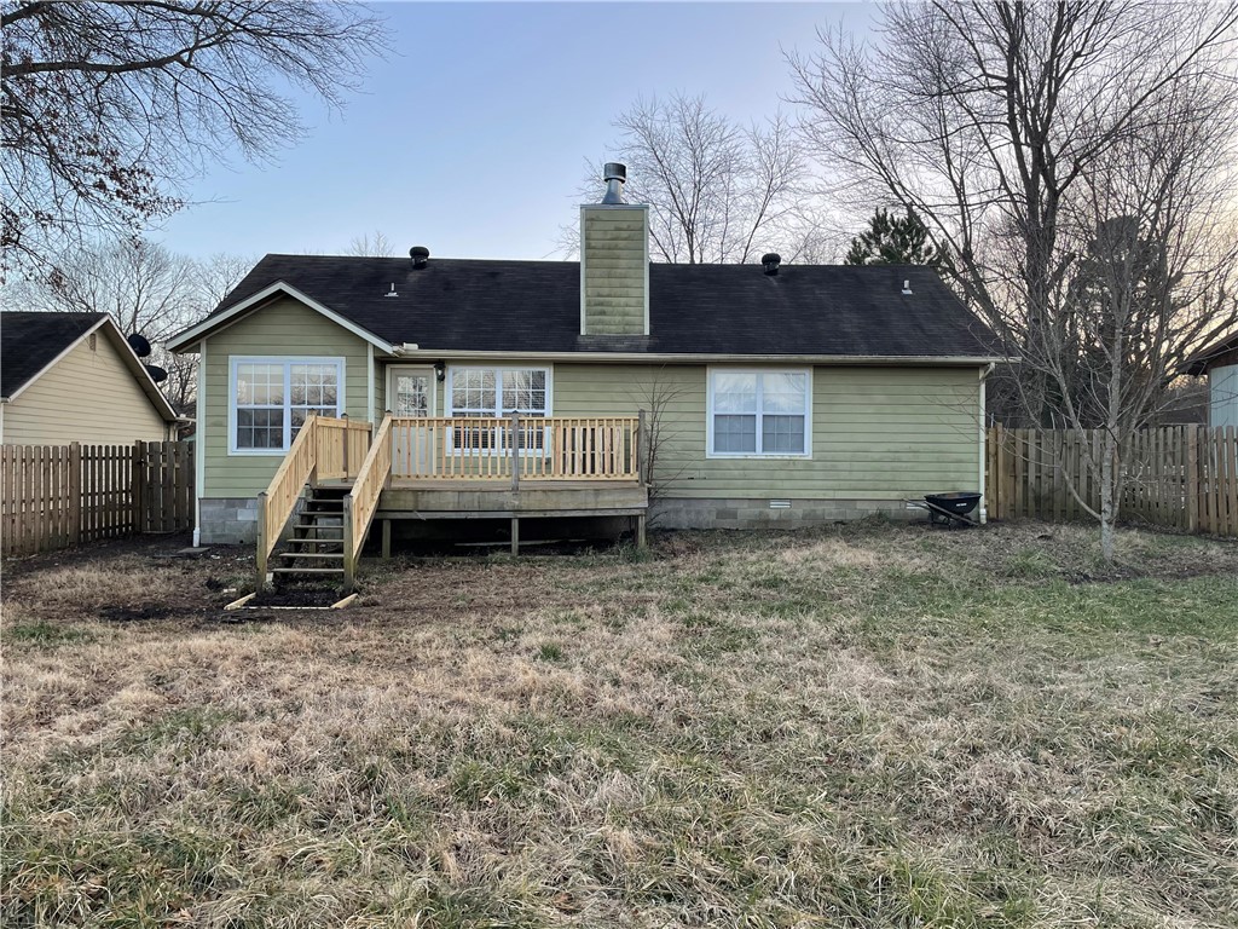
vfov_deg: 53.1
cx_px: 619
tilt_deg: +1.0
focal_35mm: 26
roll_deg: -1.5
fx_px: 930
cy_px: 464
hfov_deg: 67.3
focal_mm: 4.2
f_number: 1.6
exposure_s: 1/336
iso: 32
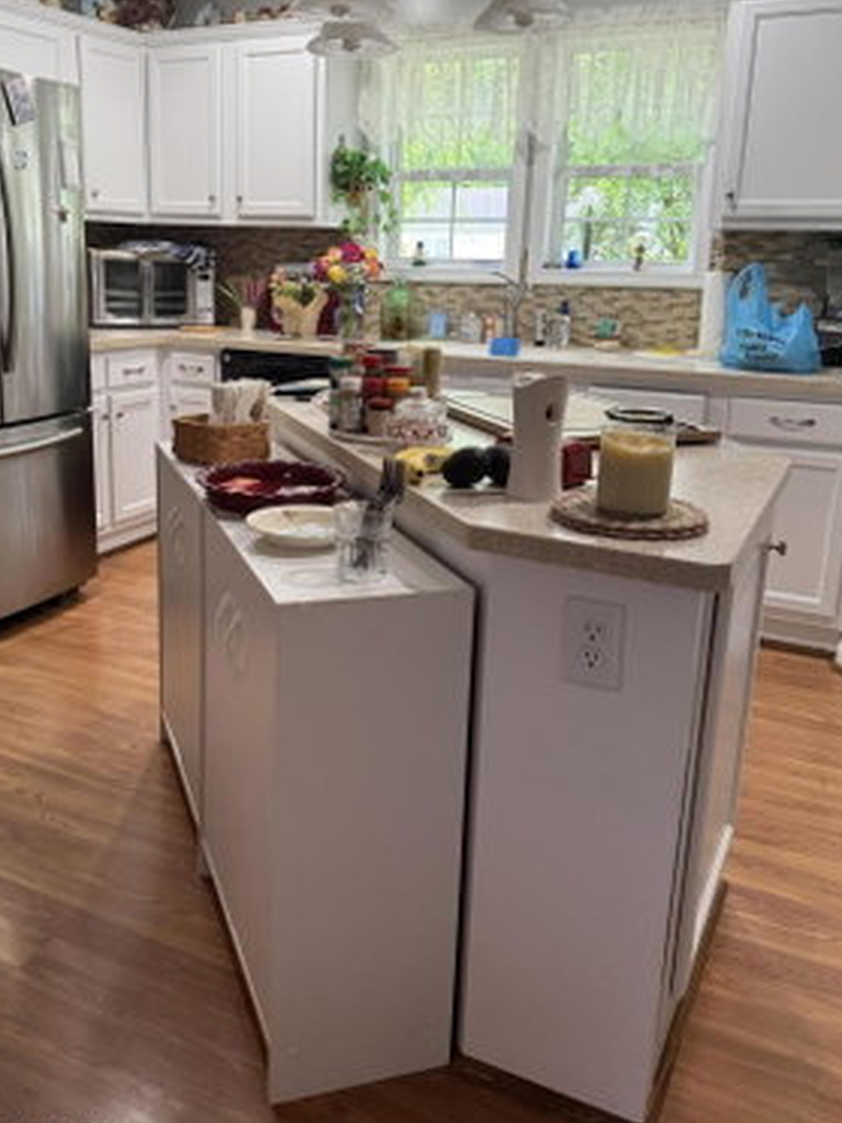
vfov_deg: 58.1
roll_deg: -0.6
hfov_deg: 45.2
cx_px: 341
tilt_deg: -13.3
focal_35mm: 31
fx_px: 1005
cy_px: 483
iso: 160
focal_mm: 6.76
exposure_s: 1/120
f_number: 1.78
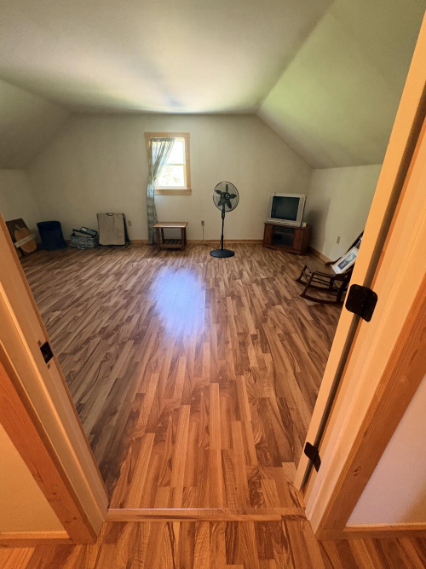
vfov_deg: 102.1
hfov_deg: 85.7
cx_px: 213
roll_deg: +0.1
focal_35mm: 14
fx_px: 230
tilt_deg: -23.8
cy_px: 284
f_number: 2.2
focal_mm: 2.22
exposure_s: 1/60
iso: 800
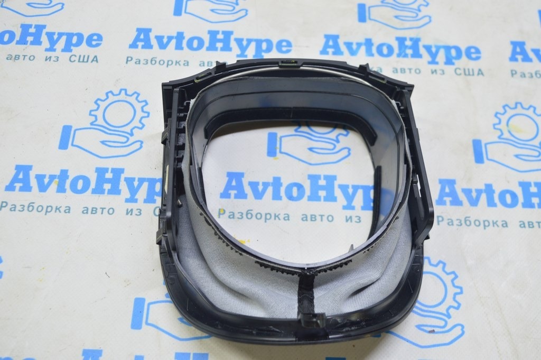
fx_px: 608
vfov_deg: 33.0
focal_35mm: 40
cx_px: 270
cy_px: 180
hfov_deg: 48.0
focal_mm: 27
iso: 400
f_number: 5.6
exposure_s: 1/20
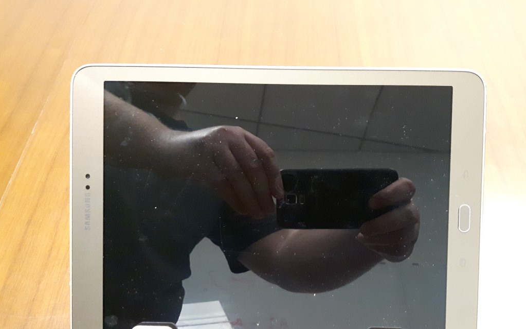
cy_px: 214
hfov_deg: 52.7
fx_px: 530
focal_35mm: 37
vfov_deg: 34.2
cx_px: 284
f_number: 1.9
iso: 500
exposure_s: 1/17
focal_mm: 3.7
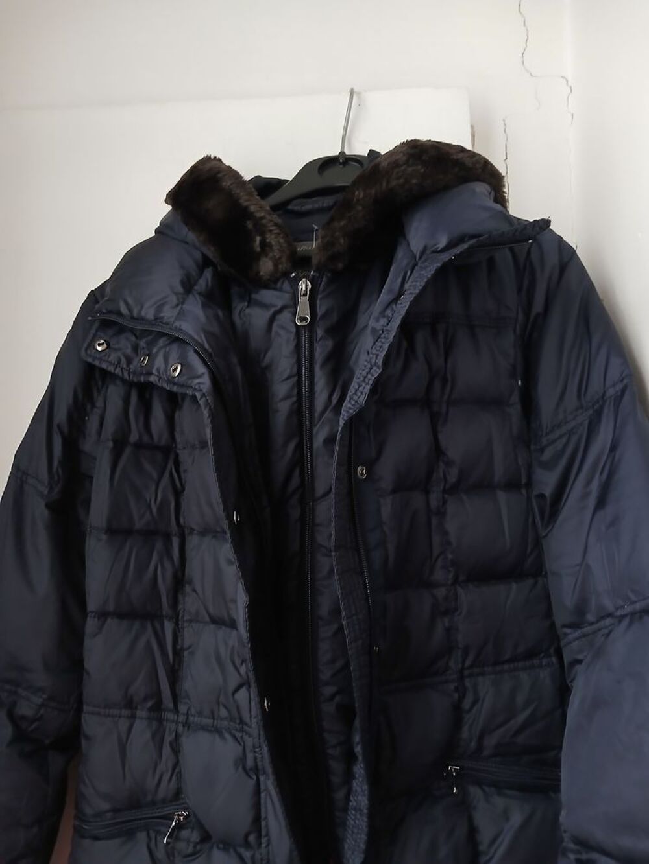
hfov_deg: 51.4
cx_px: 324
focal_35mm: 27
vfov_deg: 65.3
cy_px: 432
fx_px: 675
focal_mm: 3.98
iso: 320
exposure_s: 1/25
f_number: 1.8
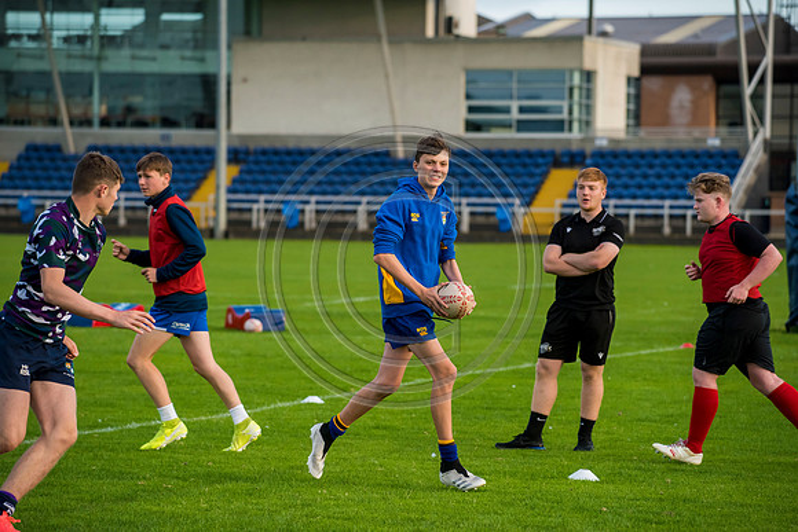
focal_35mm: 160
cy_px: 266
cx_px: 399
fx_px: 3547
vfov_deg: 8.6
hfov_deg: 12.8
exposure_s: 1/1250
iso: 1600
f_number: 4.5
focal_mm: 160
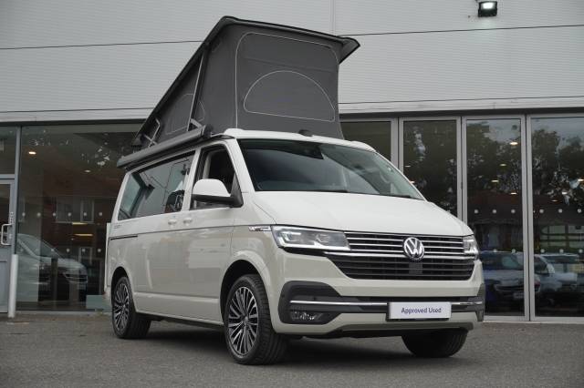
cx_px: 292
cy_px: 194
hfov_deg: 40.0
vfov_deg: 27.2
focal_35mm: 50
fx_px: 803
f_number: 8
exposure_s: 1/250
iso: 400
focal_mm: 33
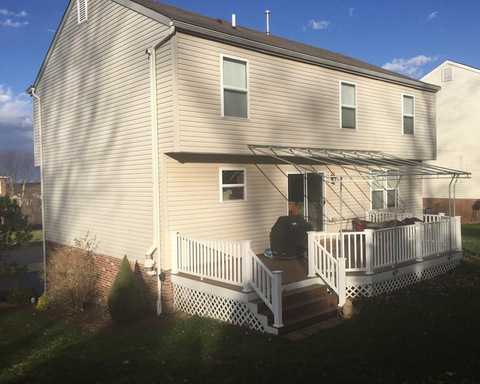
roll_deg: +2.0
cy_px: 193
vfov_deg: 47.1
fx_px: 440
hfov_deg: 57.1
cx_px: 255
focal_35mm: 31
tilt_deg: -0.1
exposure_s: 1/2639
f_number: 2.2
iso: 32
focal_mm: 4.15
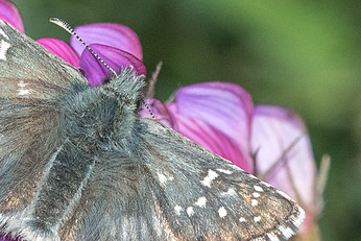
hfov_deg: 1.9
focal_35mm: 1093
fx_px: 10964
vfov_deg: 1.3
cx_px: 147
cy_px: 161
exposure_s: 1/2000
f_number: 8
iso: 800
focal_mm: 150
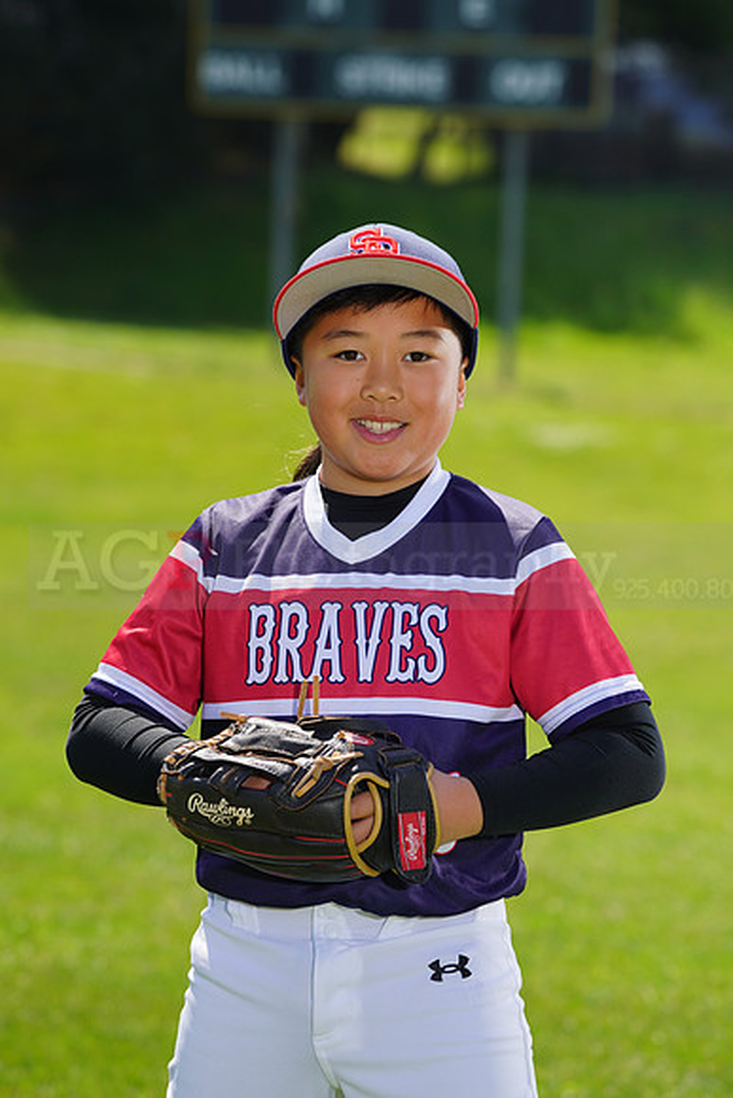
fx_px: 6196
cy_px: 549
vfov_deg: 10.1
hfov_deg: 6.8
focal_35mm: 203
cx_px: 366
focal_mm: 203
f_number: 8
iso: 100
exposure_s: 1/250
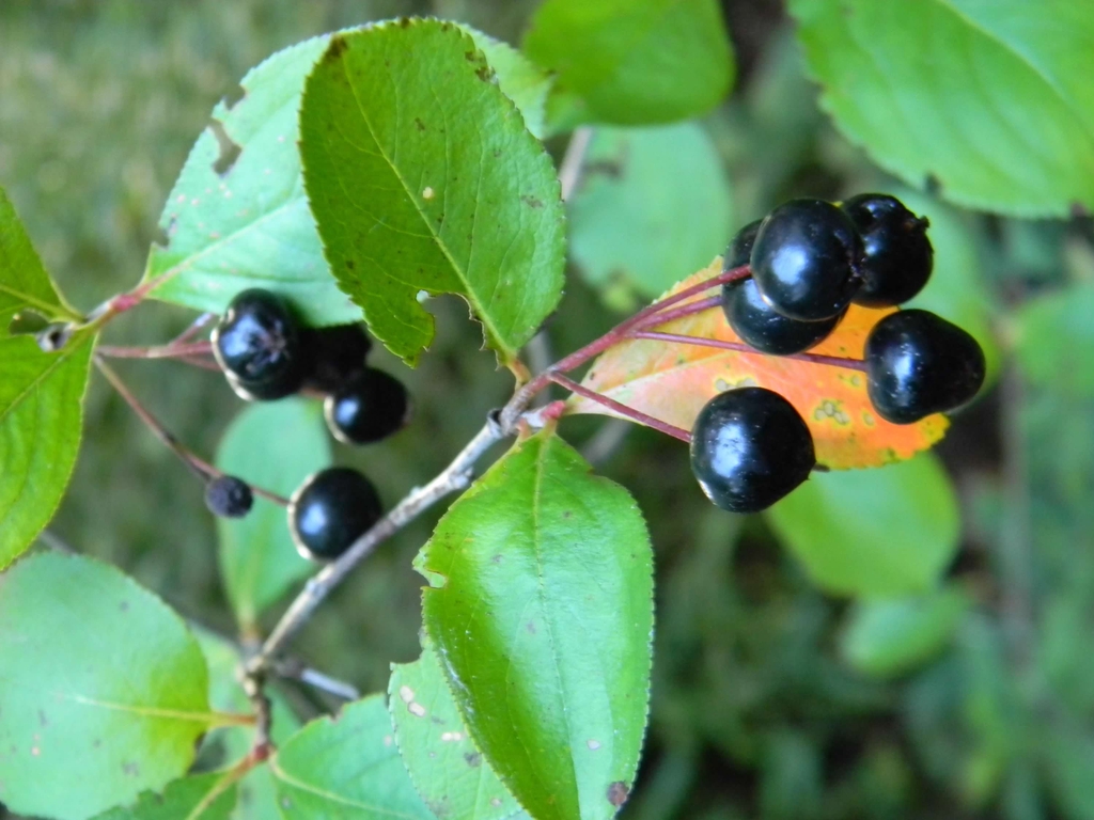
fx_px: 1580
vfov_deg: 29.1
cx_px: 547
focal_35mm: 50
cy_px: 410
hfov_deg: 38.2
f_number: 4.3
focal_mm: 12.2
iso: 400
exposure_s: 1/18.1
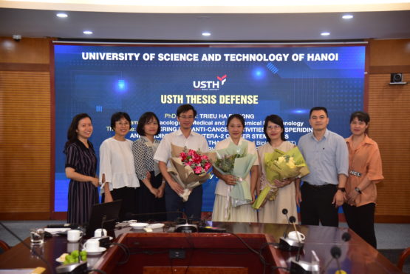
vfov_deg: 21.9
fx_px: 706
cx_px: 205
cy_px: 137
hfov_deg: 32.4
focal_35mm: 62
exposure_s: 1/100
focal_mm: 62
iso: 1600
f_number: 4.5
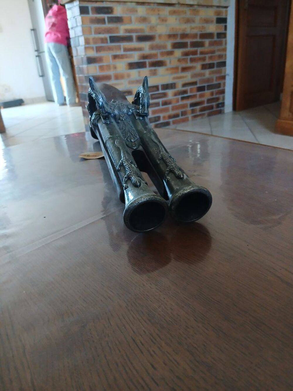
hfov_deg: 53.1
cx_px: 146
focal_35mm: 26
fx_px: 293
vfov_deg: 67.3
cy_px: 196
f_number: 1.8
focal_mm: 3.98
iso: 320
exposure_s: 1/25
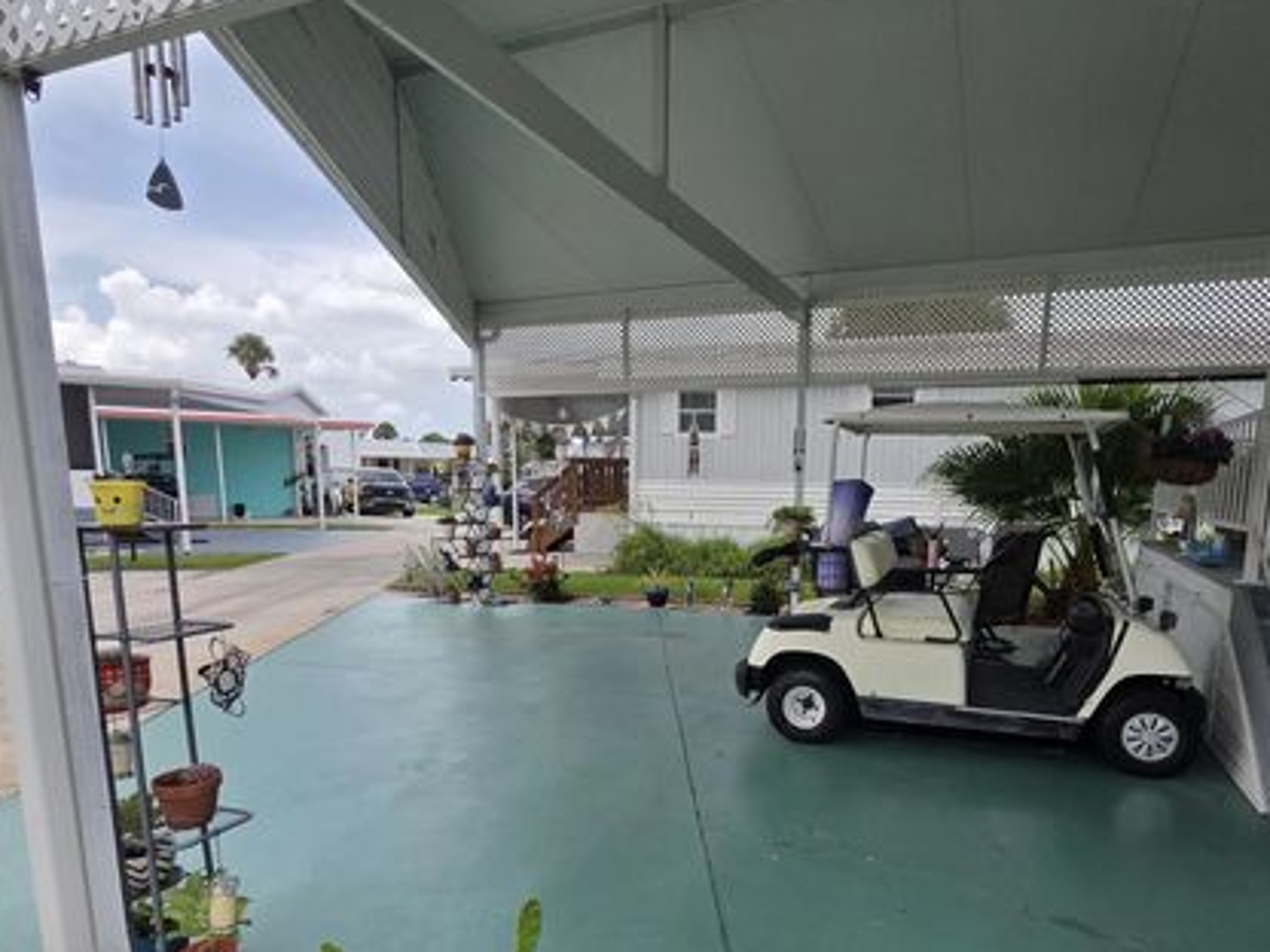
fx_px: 734
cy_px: 616
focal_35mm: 20
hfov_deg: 81.6
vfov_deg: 64.6
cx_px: 687
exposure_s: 1/2000
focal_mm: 2.2
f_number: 1.9
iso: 50
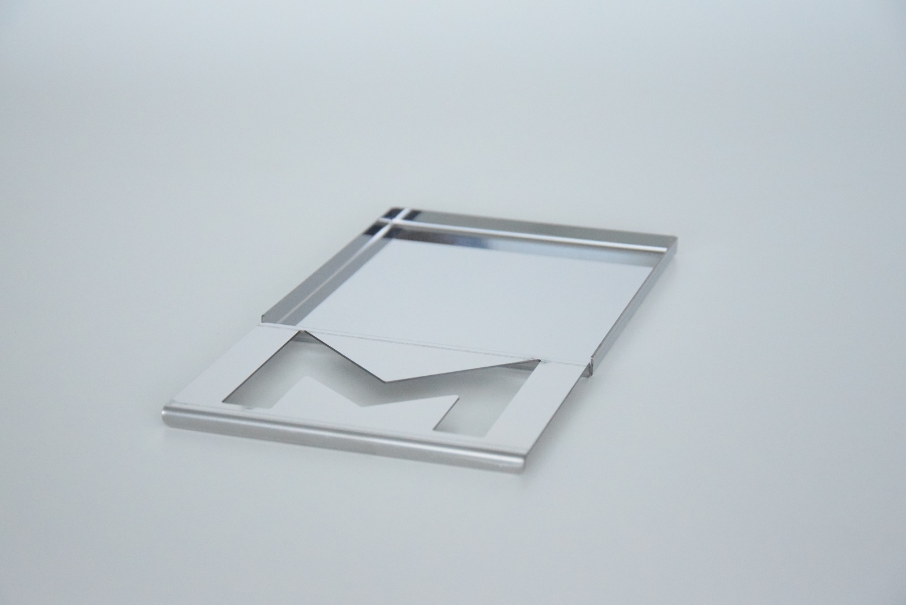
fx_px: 2191
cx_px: 453
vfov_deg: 15.7
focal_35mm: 87
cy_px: 302
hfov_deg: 23.4
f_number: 5
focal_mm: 58
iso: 6400
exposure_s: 1/320
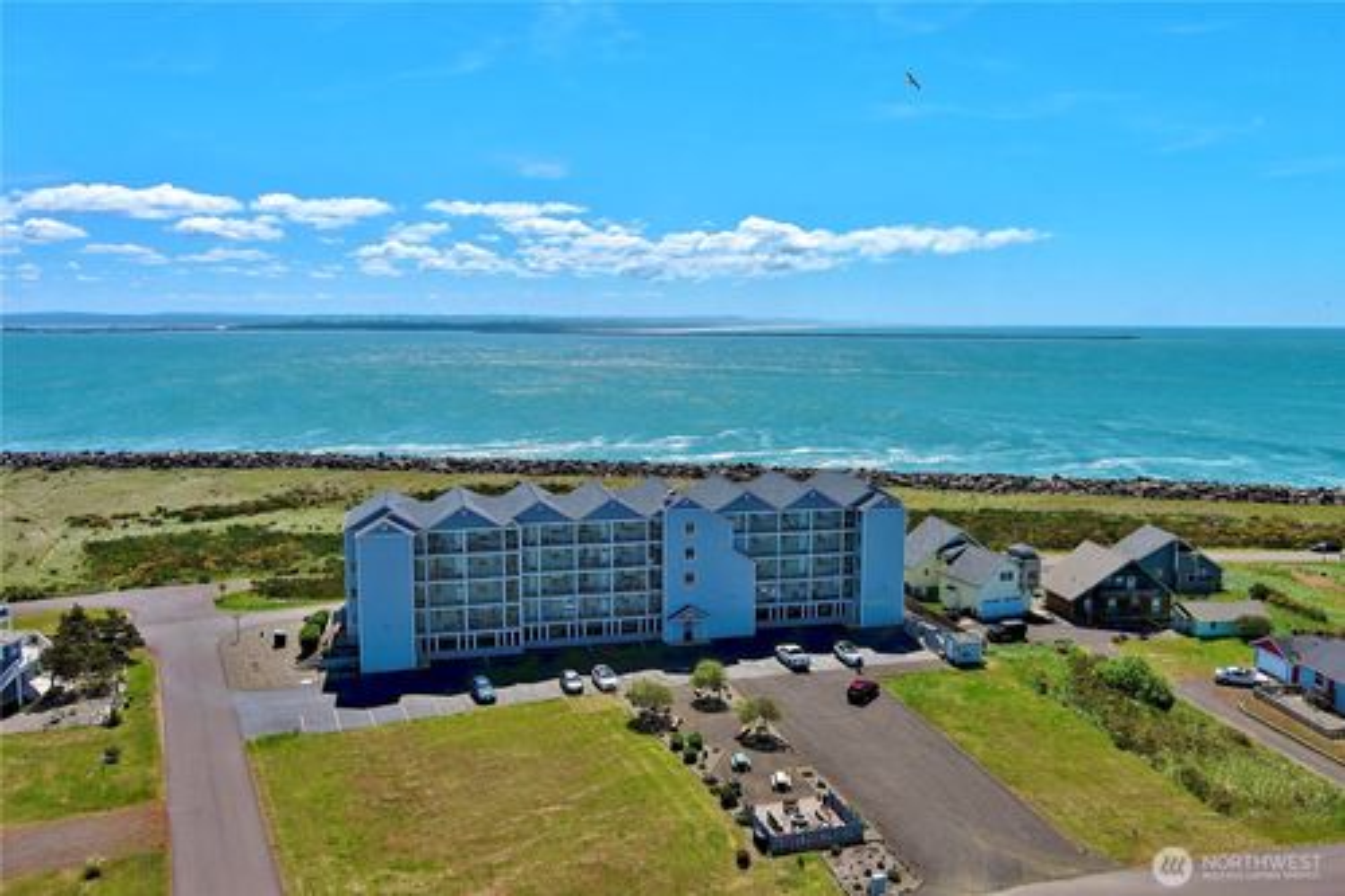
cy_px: 448
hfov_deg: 63.7
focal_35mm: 29
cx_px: 672
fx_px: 1083
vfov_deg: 44.9
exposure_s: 1/2179
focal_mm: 10.57
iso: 101
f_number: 2.8
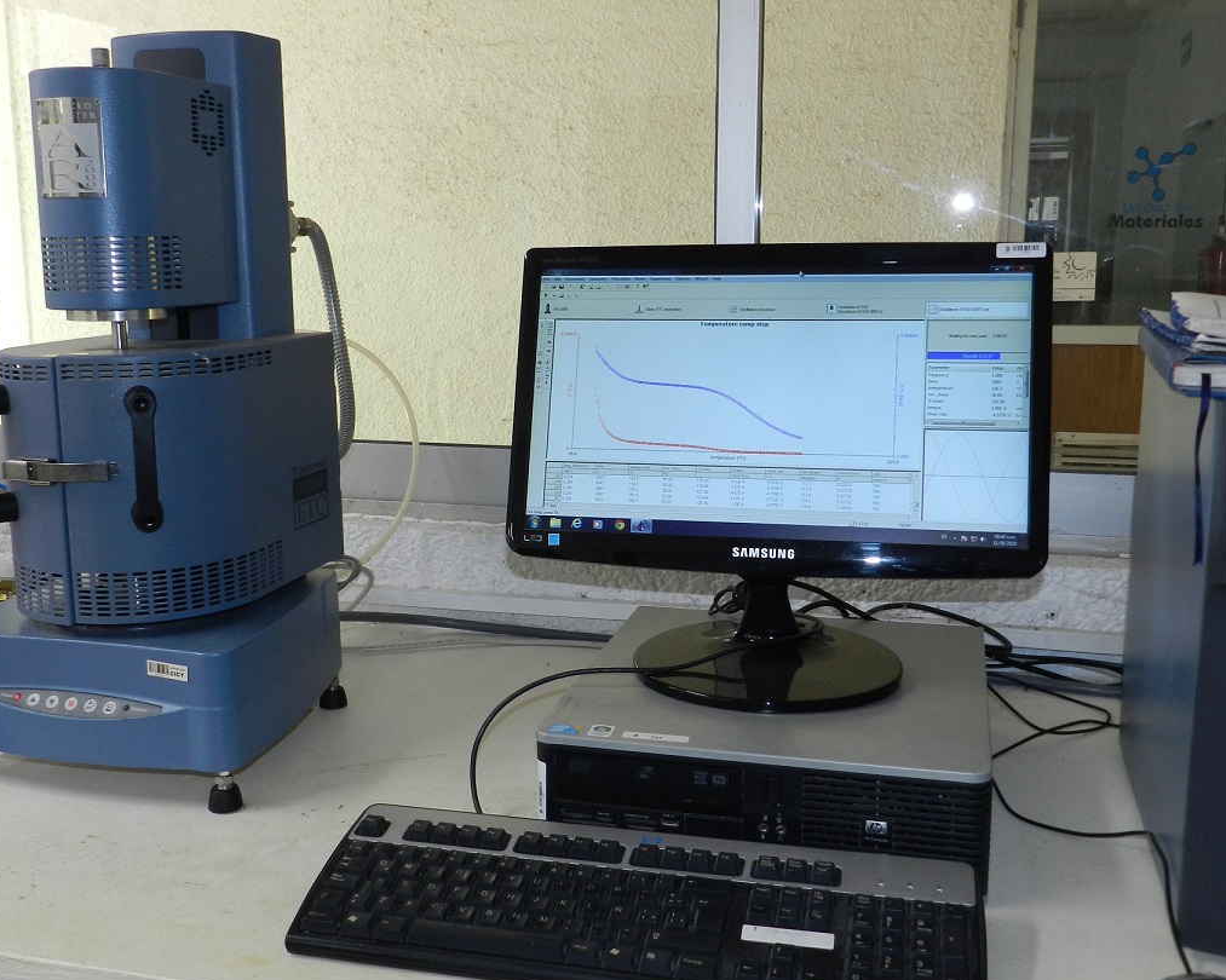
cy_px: 486
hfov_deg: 49.0
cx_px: 543
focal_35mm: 37
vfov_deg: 40.1
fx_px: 1342
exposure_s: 1/30
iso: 200
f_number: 3.7
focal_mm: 5.6
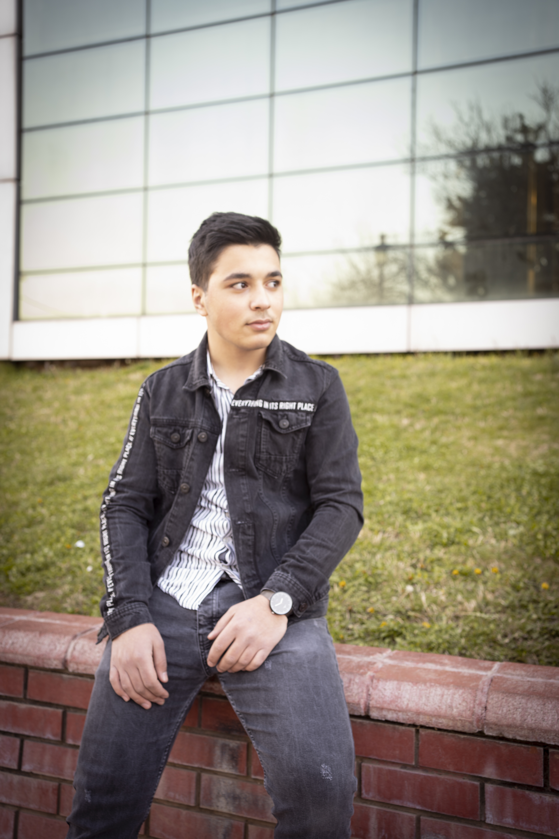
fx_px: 815
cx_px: 280
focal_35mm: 35
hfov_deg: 37.9
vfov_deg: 54.4
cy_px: 420
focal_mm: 35
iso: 80
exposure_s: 1/20
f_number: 3.5
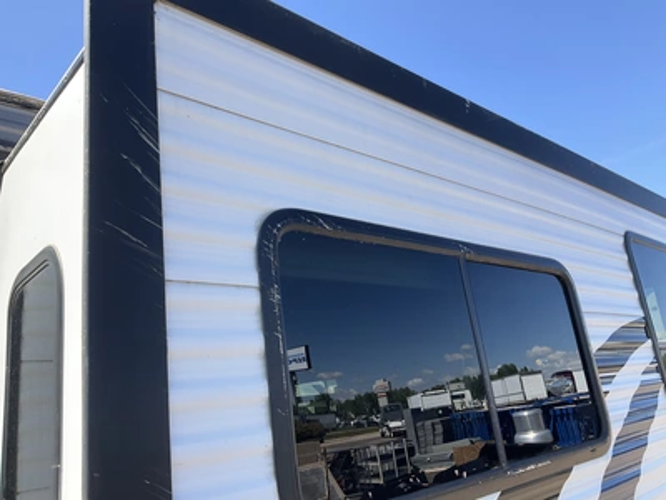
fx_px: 558
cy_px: 250
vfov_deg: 48.2
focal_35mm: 29
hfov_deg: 61.7
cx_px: 333
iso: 25
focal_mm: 3
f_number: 1.8
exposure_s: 1/666
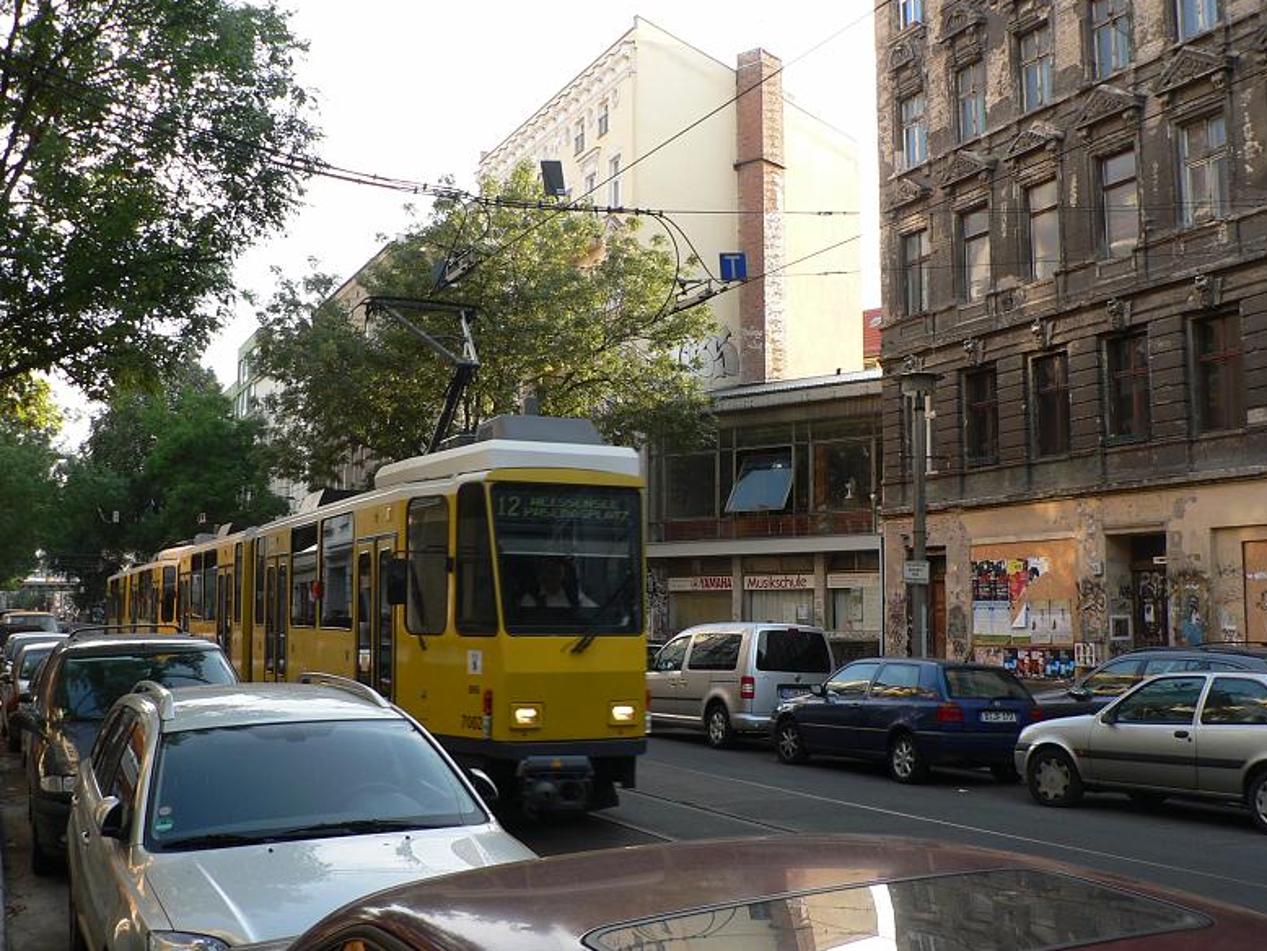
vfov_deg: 38.7
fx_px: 1355
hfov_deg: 50.1
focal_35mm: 37
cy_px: 466
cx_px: 625
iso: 80
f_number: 3.6
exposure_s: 1/100
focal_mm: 6
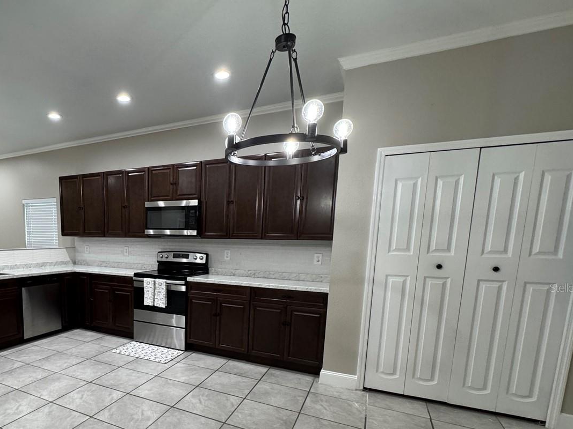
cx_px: 171
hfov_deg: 75.3
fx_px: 348
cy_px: 287
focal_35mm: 21
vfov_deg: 61.8
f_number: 2.2
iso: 200
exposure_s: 1/60
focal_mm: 2.22
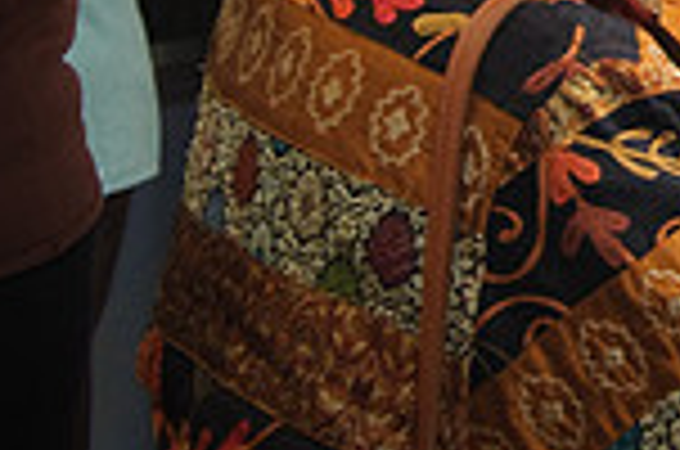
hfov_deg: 13.8
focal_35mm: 131
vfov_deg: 9.9
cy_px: -338
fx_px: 2469
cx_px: 1256
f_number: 5.6
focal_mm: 34
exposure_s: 1/125
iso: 800
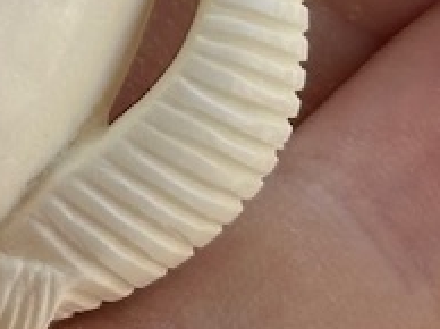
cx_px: -479
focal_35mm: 317
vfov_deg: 4.6
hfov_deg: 6.1
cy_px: -431
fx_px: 4024
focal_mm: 6.86
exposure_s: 1/751
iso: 64
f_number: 1.78
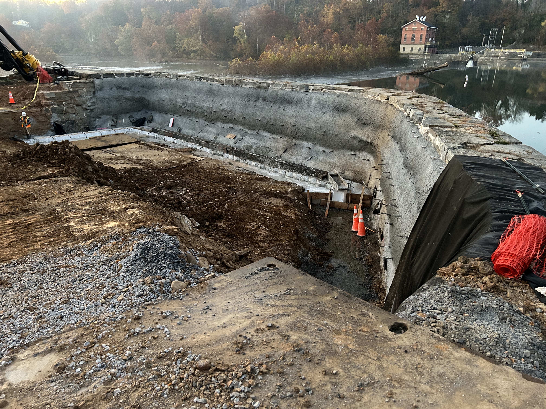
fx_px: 410
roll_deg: +0.2
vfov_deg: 53.1
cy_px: 204
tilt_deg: -21.3
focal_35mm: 26
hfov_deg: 67.3
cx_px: 273
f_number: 1.5
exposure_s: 1/32
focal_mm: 5.7
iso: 640
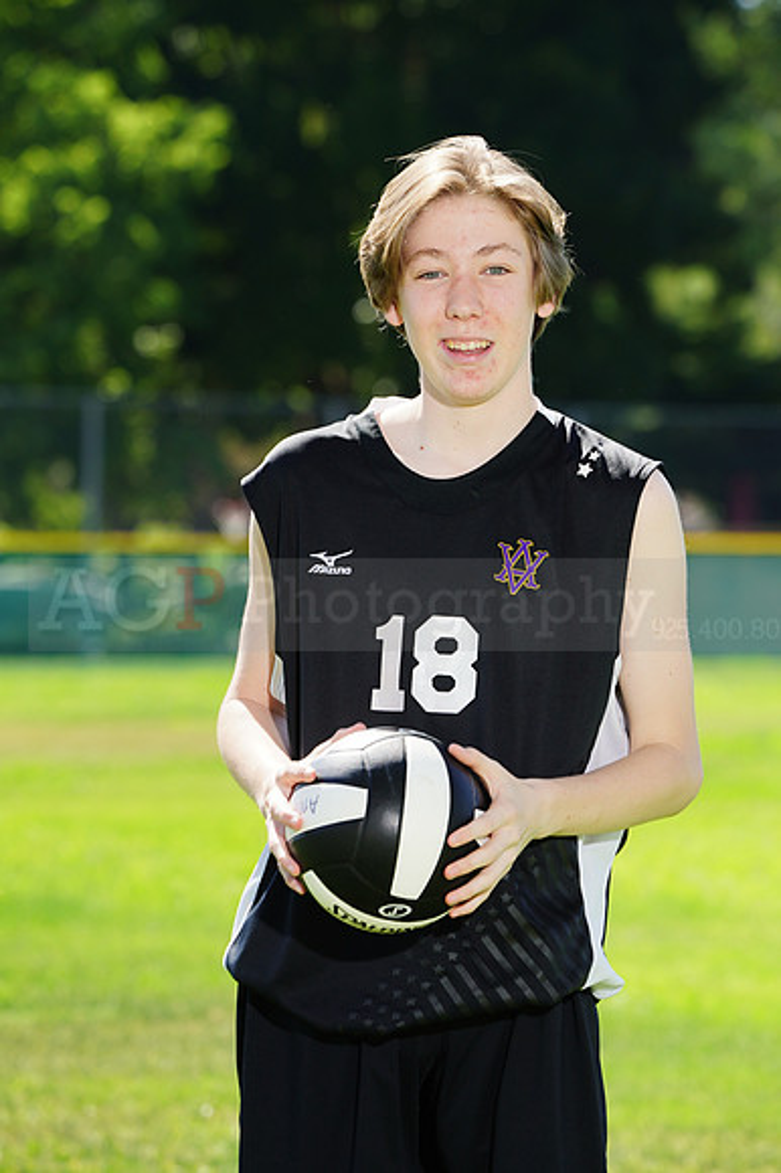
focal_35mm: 288
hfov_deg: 4.8
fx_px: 9382
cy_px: 586
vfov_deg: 7.2
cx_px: 390
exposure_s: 1/200
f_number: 10
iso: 200
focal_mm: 288
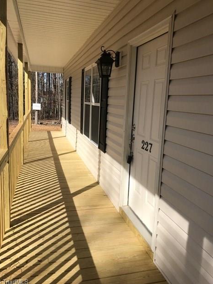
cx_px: 106
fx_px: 238
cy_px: 139
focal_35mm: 29
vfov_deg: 61.7
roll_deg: -3.2
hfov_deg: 48.2
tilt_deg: -7.8
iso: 20
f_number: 1.8
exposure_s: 1/2660
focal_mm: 3.99
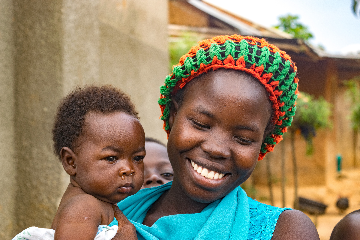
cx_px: 180
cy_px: 120
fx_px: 825
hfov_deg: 24.6
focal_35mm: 82
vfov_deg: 16.6
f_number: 5.6
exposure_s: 1/250
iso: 200
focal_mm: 55
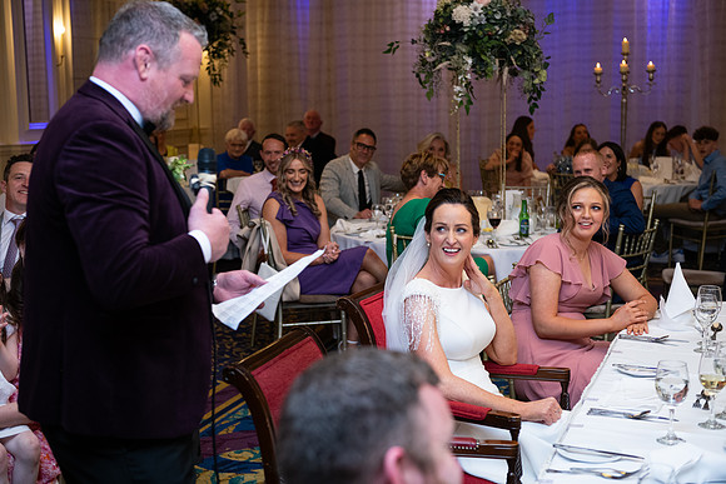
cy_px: 242
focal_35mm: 55
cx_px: 363
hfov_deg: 36.2
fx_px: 1109
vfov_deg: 24.6
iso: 800
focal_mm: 55
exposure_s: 1/160
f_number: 3.5
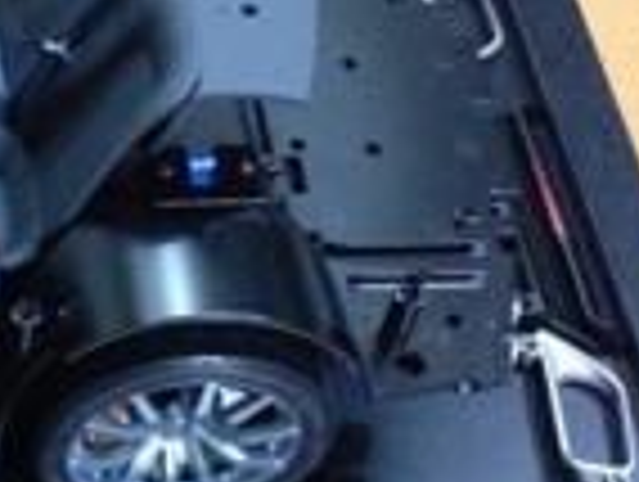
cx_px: -328
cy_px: 331
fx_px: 2145
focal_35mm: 116
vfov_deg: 12.8
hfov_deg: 15.6
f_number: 2.4
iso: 640
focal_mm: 4.13
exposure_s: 1/15
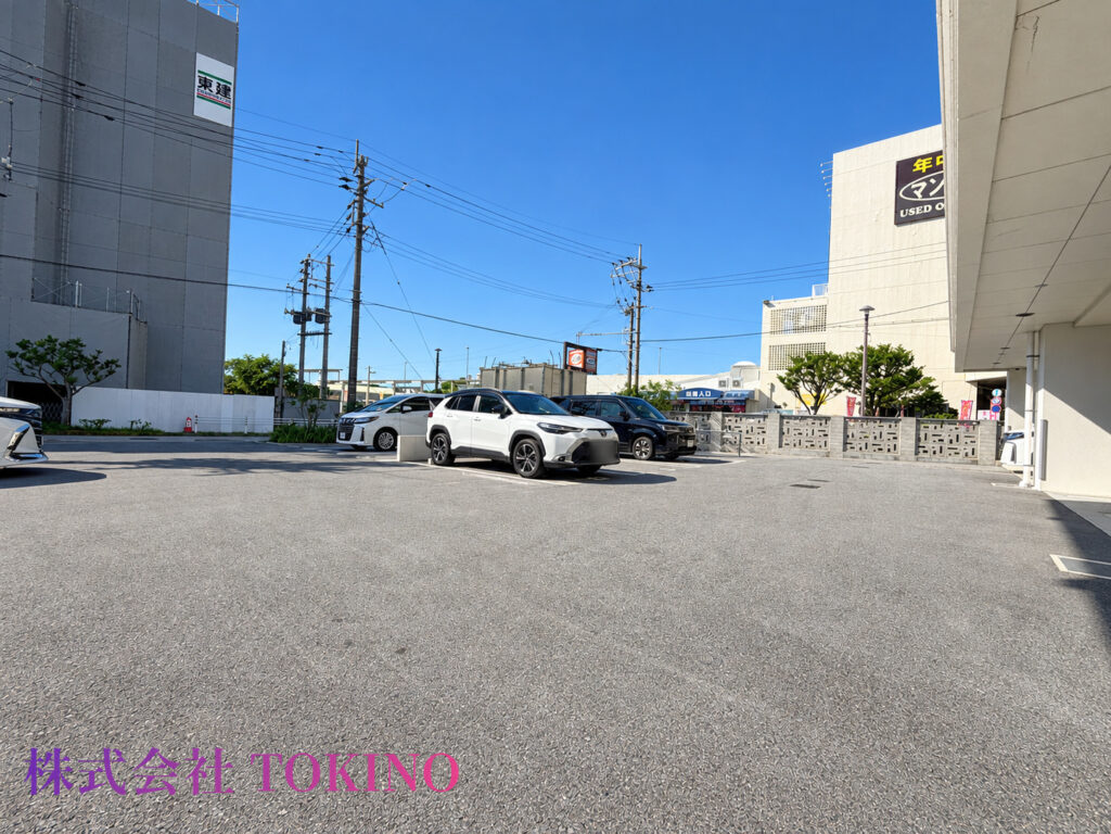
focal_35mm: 14
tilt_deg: +0.7
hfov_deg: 102.1
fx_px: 449
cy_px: 417
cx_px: 556
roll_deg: -1.5
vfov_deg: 85.7
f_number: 2.2
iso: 20
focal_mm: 2.22
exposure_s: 1/1033
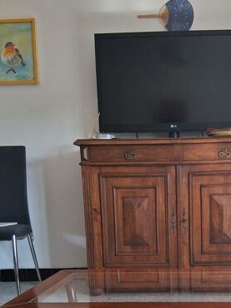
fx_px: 401
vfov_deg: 40.2
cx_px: 179
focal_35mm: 45
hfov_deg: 31.4
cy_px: 252
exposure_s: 1/120
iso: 125
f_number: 1.8
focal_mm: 3.98
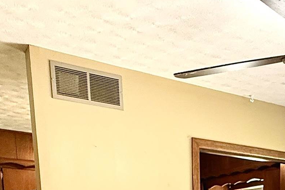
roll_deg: +0.2
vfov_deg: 19.4
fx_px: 451
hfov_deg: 33.1
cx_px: 260
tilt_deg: -8.4
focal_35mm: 57
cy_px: 315
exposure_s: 1/60
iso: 400
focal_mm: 2.22
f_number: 2.2
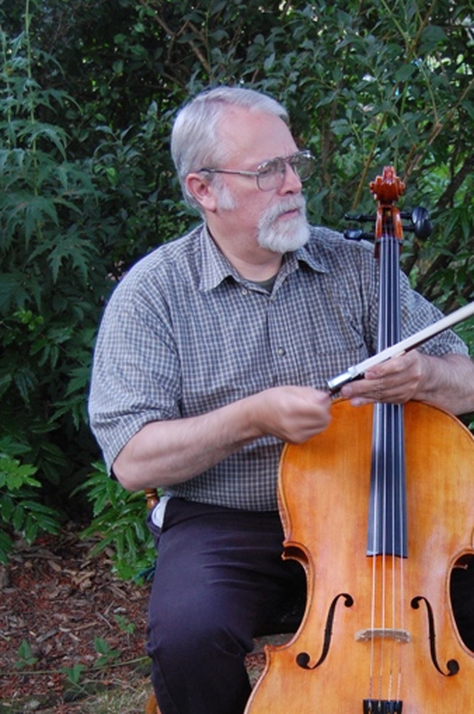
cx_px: 314
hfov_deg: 19.7
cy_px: 522
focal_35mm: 69
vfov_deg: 29.0
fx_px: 1361
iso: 800
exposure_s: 1/25
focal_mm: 31
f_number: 4.5
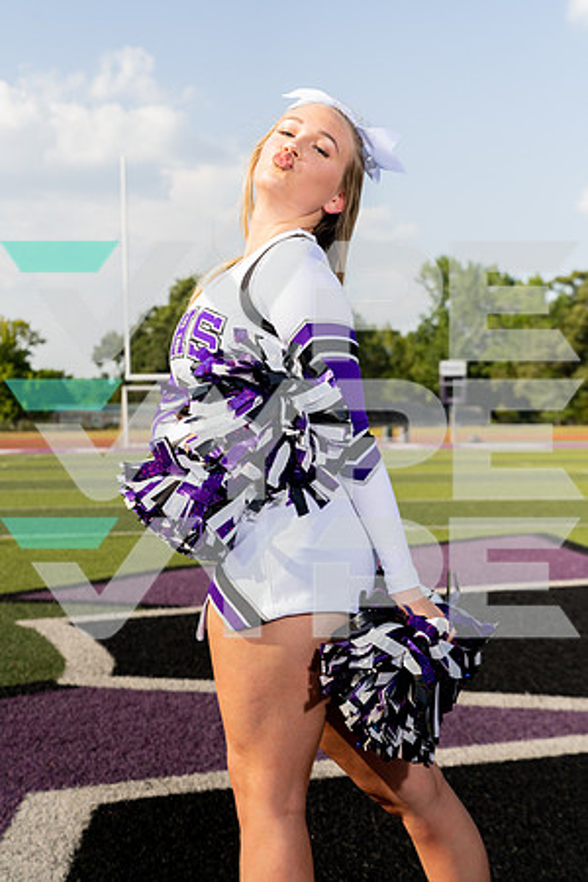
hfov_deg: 24.2
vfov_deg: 35.6
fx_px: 1372
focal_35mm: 56
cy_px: 441
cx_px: 294
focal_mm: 56
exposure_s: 1/250
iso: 100
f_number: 6.3
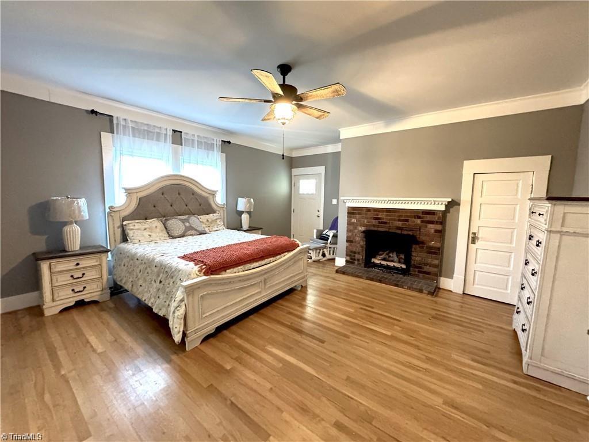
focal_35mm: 14
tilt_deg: -5.8
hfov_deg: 102.1
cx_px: 294
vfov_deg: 85.7
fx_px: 238
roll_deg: -0.9
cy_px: 221
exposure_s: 1/60
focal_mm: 2.22
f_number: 2.2
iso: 1000
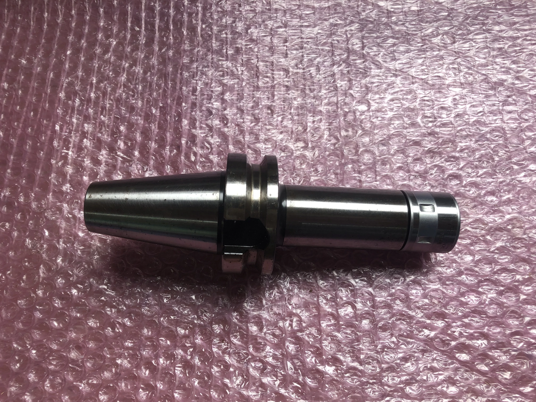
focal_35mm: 28
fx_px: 434
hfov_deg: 63.4
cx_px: 268
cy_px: 201
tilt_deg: -72.4
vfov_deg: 49.7
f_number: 1.8
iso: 32
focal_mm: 3.99
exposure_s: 1/120
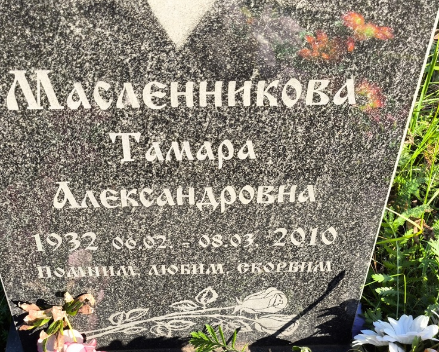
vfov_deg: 28.6
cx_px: 210
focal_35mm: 53
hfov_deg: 35.3
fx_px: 689
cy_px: 173
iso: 50
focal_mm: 4.71
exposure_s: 1/268
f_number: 1.7
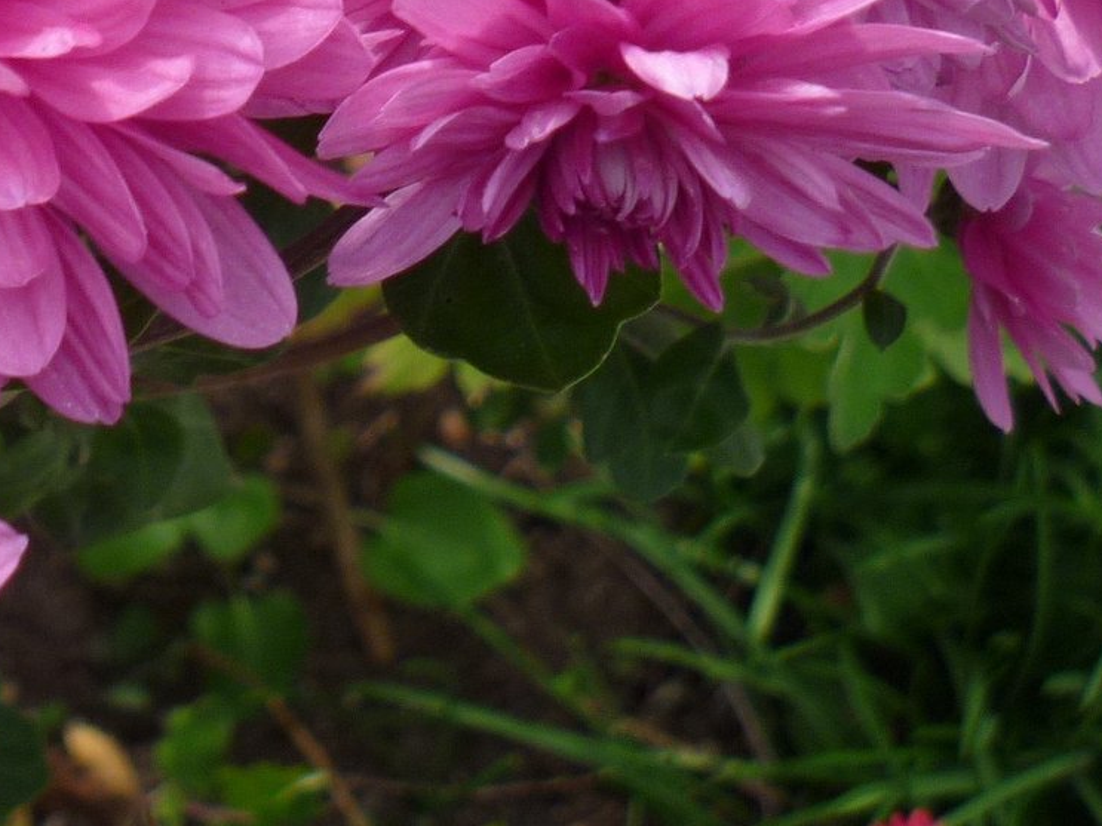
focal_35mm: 113
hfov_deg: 17.0
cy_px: -218
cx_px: 7
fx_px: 3597
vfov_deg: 12.7
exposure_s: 1/250
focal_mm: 7.2
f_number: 3.6
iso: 100
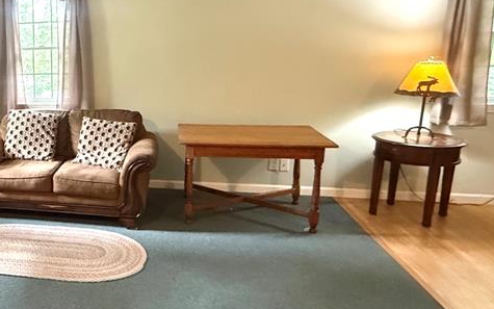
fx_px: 431
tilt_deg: -11.9
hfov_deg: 51.4
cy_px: 139
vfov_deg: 39.4
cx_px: 34
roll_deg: -0.6
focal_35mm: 32
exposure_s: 1/60
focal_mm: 2.22
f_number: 2.2
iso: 1250
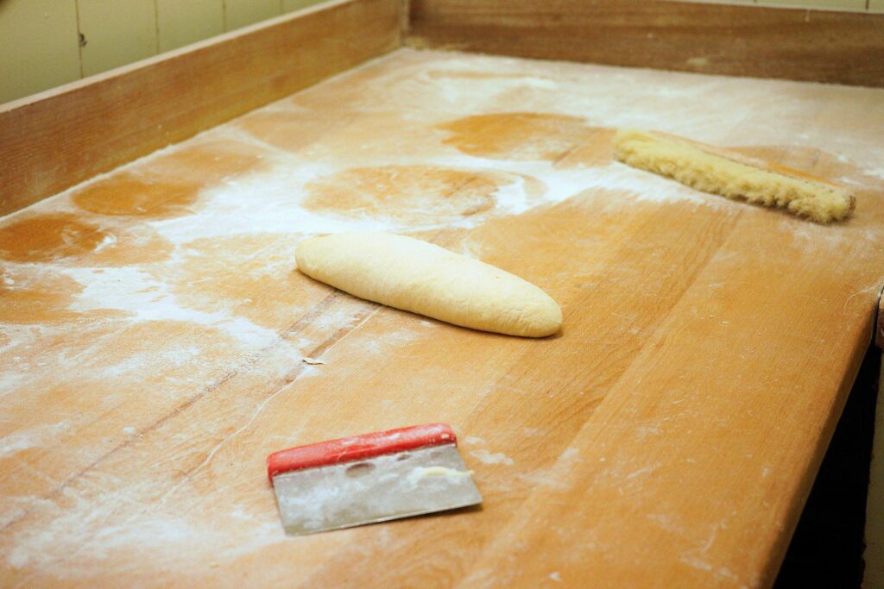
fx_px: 1449
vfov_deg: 23.0
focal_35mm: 59
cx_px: 442
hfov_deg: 33.9
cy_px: 294
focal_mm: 59
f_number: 6.3
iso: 4000
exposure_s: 1/200
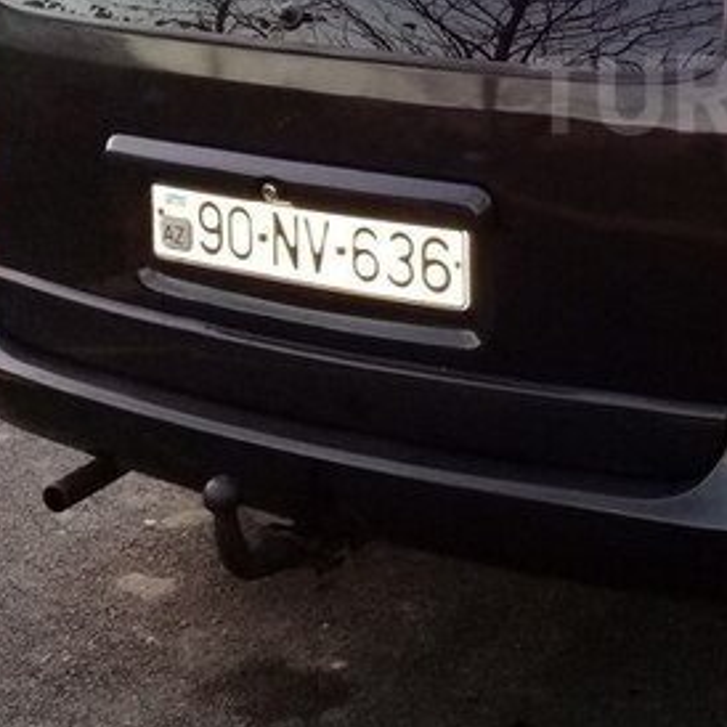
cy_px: 94
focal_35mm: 66
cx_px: 801
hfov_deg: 24.4
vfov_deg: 25.4
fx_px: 1568
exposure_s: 1/33
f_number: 2.2
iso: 125
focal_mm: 3.3
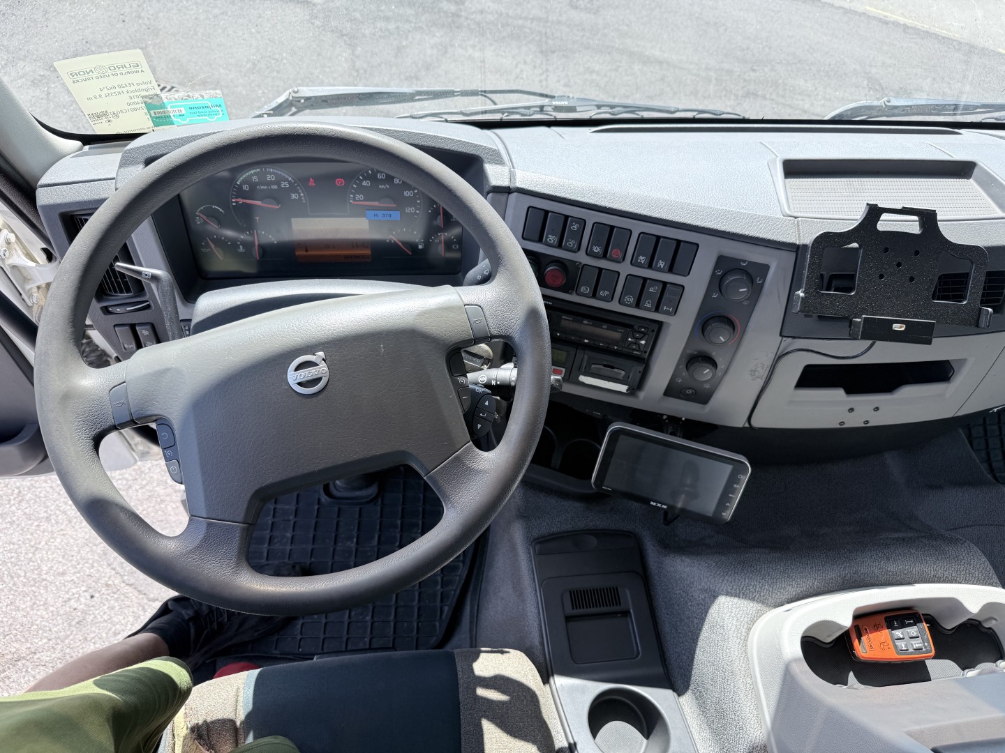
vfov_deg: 56.8
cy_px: 376
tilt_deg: -55.1
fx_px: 697
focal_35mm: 24
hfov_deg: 71.6
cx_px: 502
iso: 80
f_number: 1.78
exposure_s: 1/742
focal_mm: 6.76
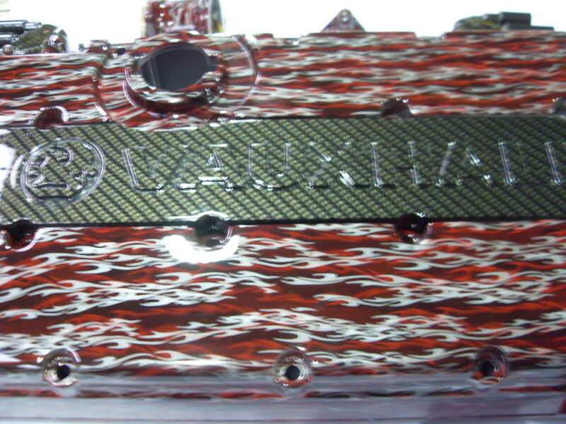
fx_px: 572
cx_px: 283
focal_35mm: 35
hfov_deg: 52.6
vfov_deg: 40.7
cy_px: 212
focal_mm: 6.3
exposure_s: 1/8
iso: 200
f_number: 2.8
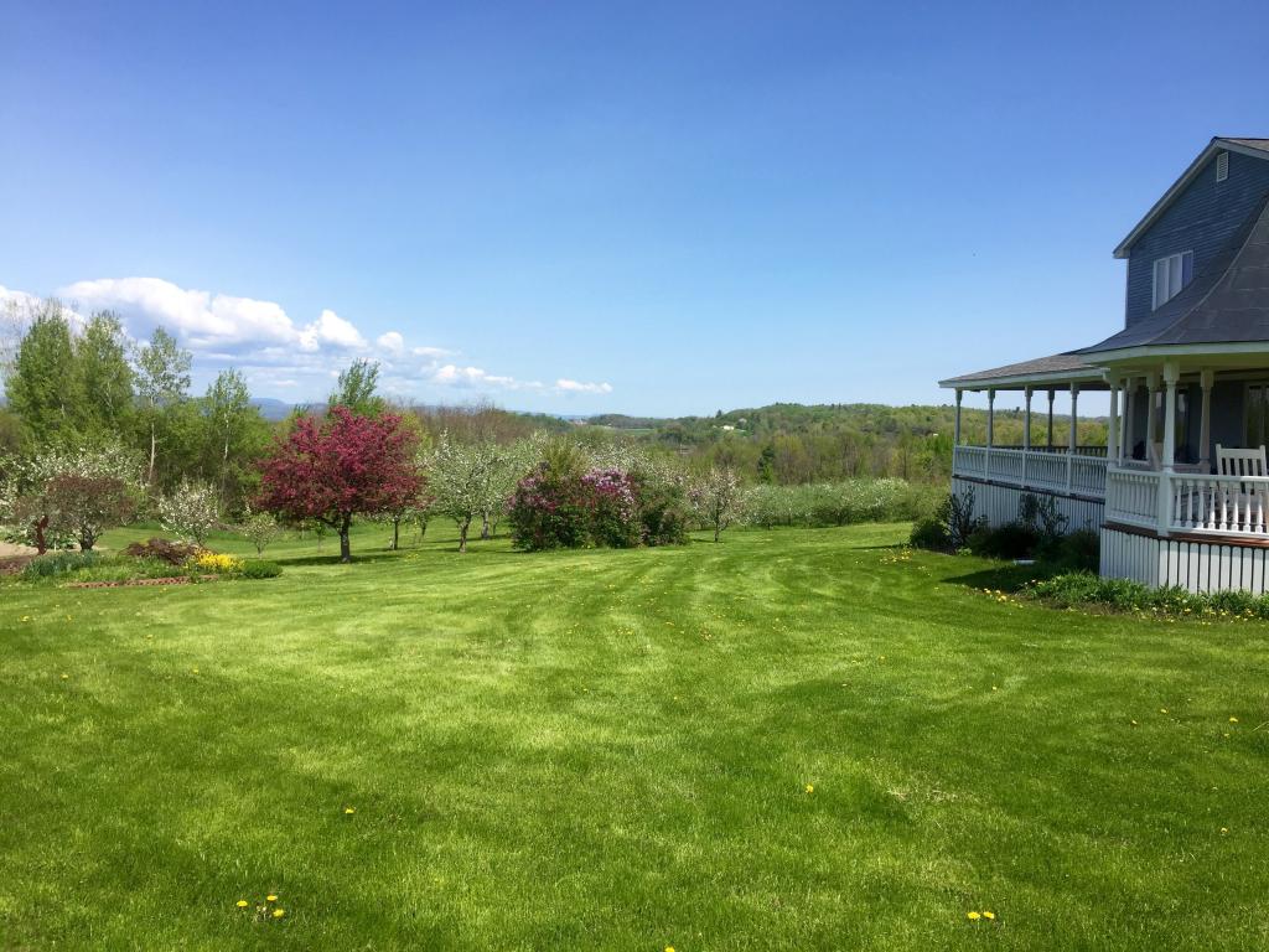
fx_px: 1063
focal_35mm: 29
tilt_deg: -4.1
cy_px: 476
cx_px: 634
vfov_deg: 48.2
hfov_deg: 61.7
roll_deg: -2.6
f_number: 2.2
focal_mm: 4.15
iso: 32
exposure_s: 1/1522
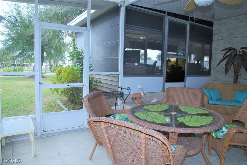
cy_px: 82
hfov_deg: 73.7
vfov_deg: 53.2
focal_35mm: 24
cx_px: 124
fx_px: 165
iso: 200
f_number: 4.5
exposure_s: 1/80
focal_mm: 16
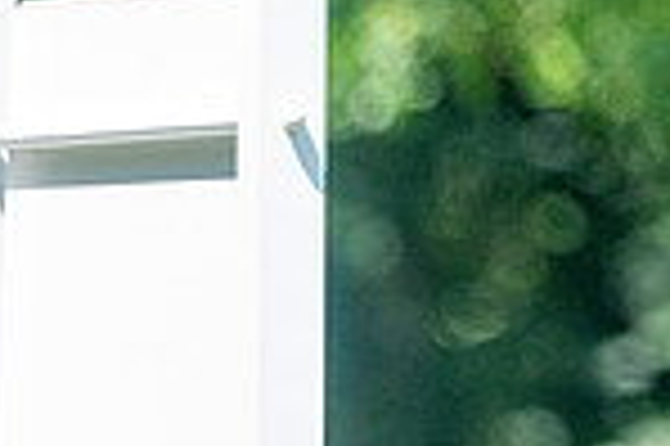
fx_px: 32478
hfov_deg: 1.2
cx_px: -328
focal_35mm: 1747
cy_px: 635
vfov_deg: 0.8
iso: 320
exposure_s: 1/1000
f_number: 5
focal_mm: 300
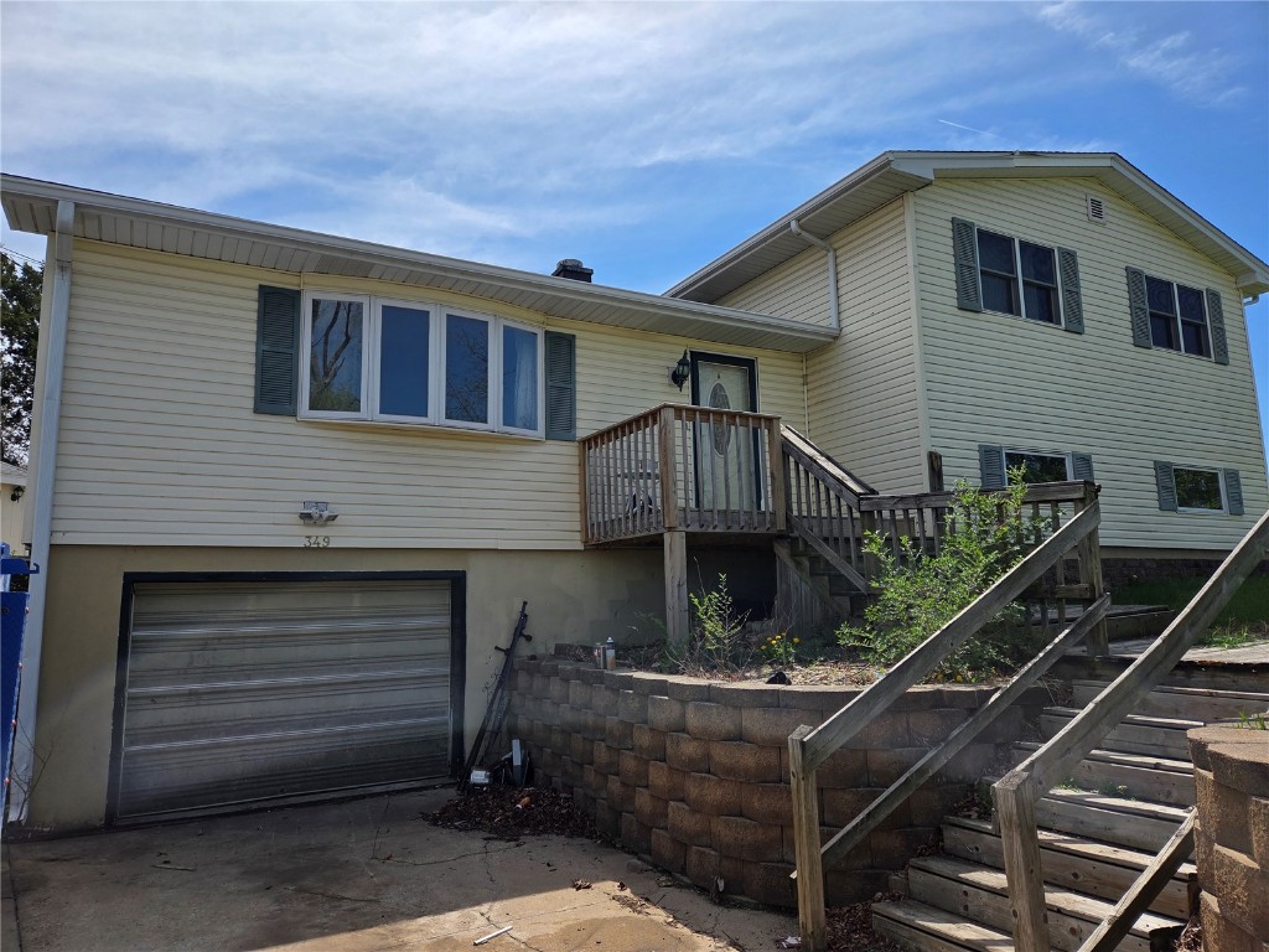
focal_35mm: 23
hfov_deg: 73.9
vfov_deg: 58.9
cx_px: 634
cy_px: 476
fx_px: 843
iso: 80
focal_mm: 5.4
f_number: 1.8
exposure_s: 1/5862
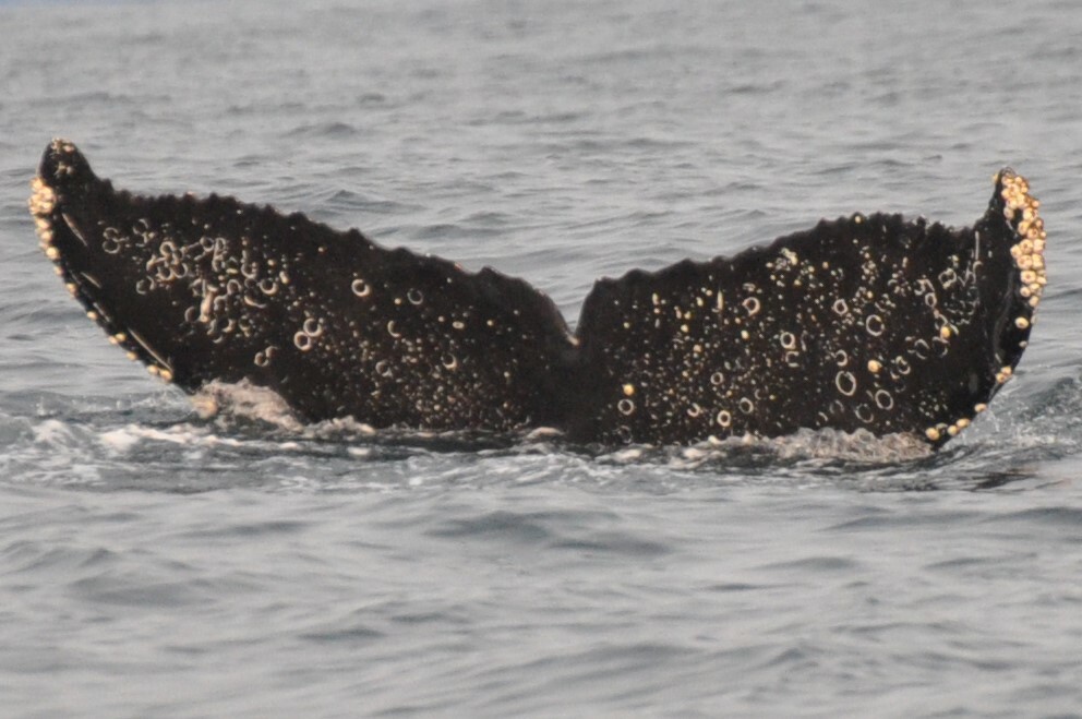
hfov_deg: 4.6
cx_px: 541
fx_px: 13509
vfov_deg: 3.0
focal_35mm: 450
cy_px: 360
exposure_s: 1/2500
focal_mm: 300
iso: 800
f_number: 6.3
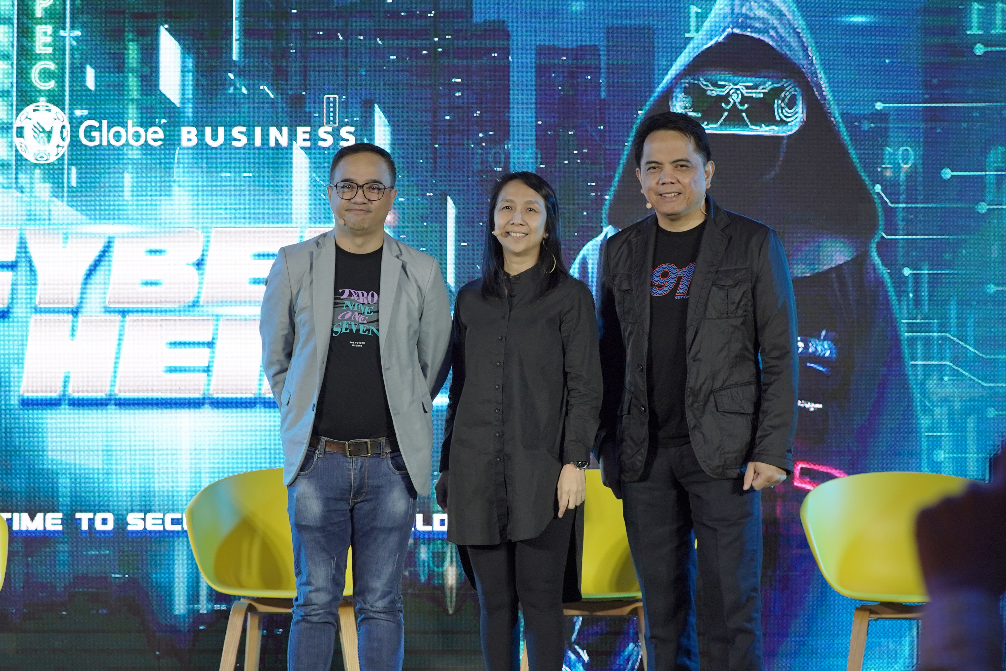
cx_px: 503
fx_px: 3549
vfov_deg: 10.8
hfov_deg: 16.1
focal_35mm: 127
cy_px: 336
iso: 800
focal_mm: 85
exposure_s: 1/200
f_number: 4
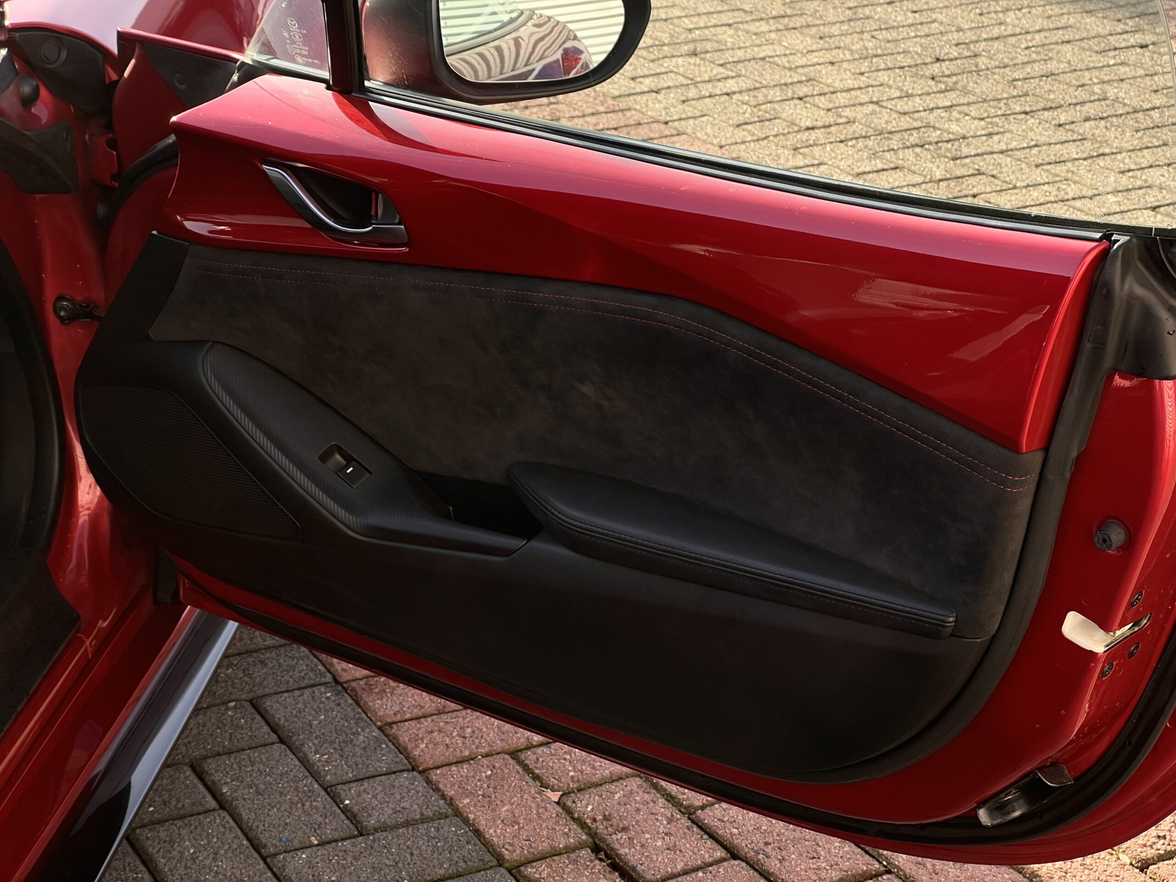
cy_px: 441
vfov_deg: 19.1
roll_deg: +0.4
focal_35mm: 77
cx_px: 588
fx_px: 2616
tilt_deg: -23.7
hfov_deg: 25.3
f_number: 2.8
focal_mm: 9
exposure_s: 1/112
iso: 32
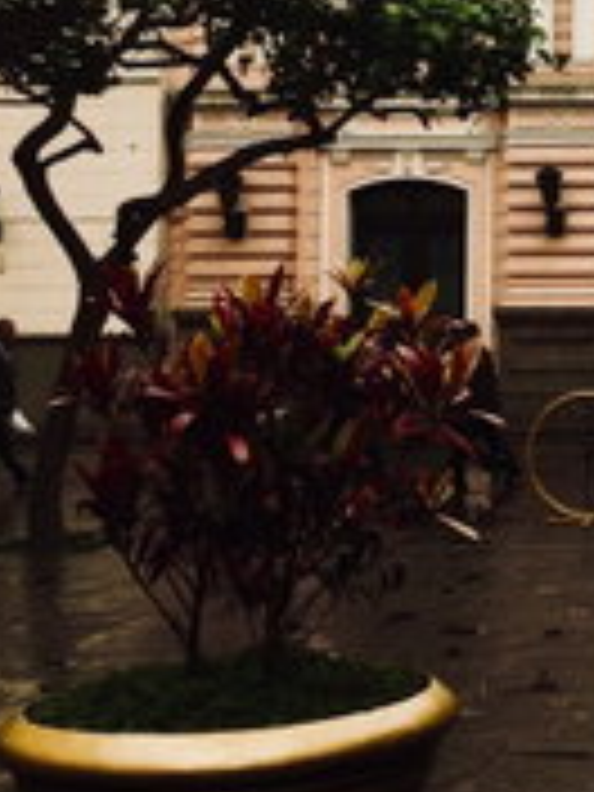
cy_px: 142
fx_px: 2013
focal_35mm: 88
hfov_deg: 15.6
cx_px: 868
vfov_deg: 21.9
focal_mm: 4.15
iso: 32
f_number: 2.2
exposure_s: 1/216
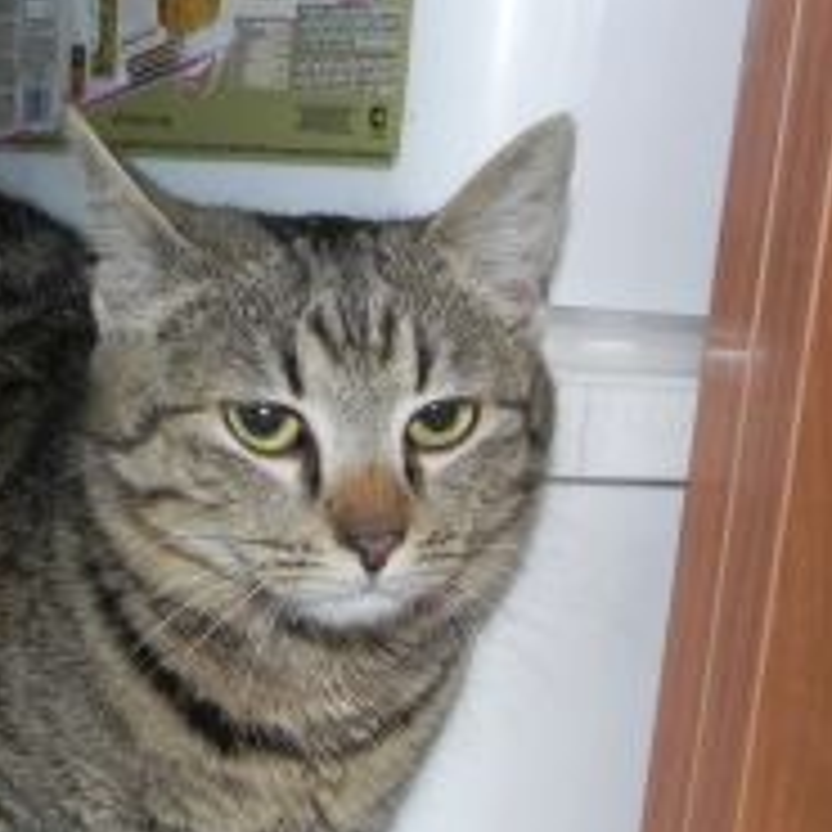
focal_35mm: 79
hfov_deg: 21.7
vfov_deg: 21.4
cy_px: 762
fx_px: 2148
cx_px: 202
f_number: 2.8
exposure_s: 1/30
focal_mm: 5.9
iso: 200
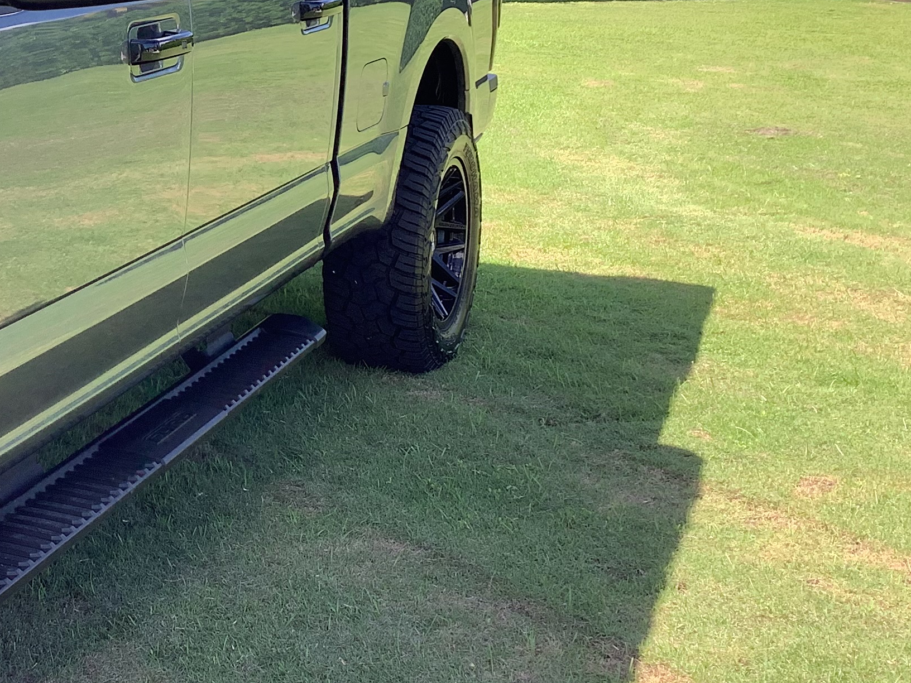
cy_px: 239
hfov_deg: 29.6
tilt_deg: -13.5
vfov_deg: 23.6
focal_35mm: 62
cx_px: 47
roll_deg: -0.7
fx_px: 1632
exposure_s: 1/250
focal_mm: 3.3
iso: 25
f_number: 2.4
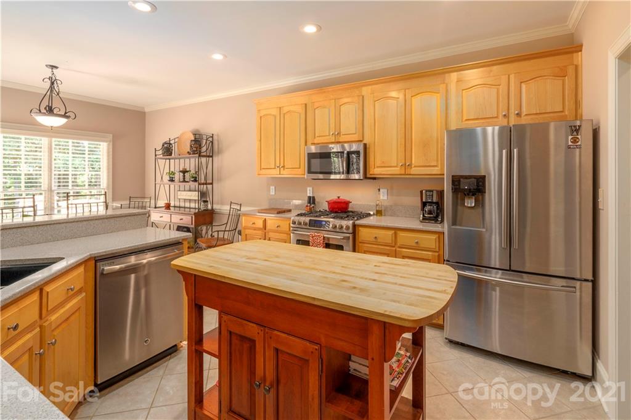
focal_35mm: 16
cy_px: 210
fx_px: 280
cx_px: 316
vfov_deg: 73.7
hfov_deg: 96.8
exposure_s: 1/80
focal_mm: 16
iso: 640
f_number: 8
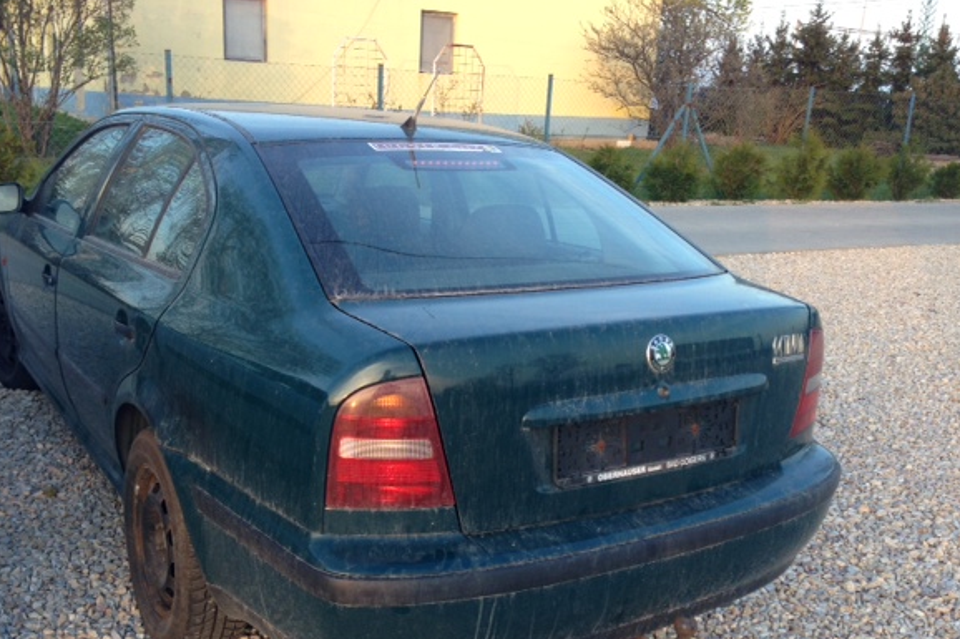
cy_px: 385
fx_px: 1013
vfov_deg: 34.9
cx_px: 440
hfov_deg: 50.7
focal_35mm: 38
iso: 50
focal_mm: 4.13
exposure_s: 1/60
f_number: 2.4
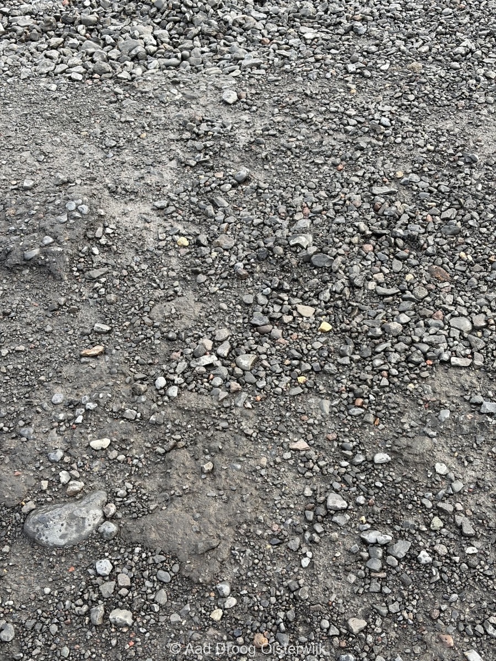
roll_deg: +5.7
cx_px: 248
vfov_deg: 36.8
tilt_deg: -39.9
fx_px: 993
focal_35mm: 52
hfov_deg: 28.0
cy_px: 330
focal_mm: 5.96
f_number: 1.6
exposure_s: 1/121
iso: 32
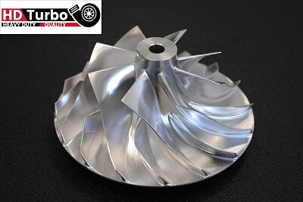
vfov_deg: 18.2
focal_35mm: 75
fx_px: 631
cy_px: 101
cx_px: 152
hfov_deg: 27.0
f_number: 5.6
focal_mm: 50
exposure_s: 1/30
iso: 200
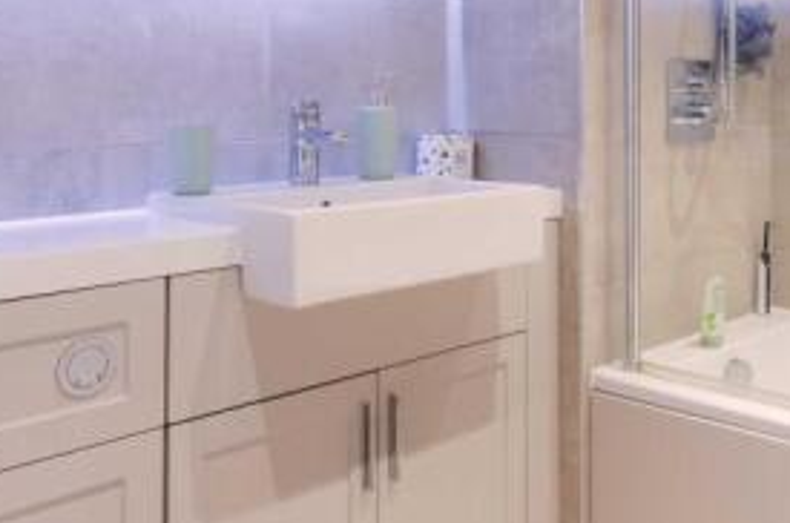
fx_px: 941
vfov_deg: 29.9
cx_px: 554
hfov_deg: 44.5
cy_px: 63
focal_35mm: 43
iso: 500
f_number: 7.1
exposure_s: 1/10
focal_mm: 12
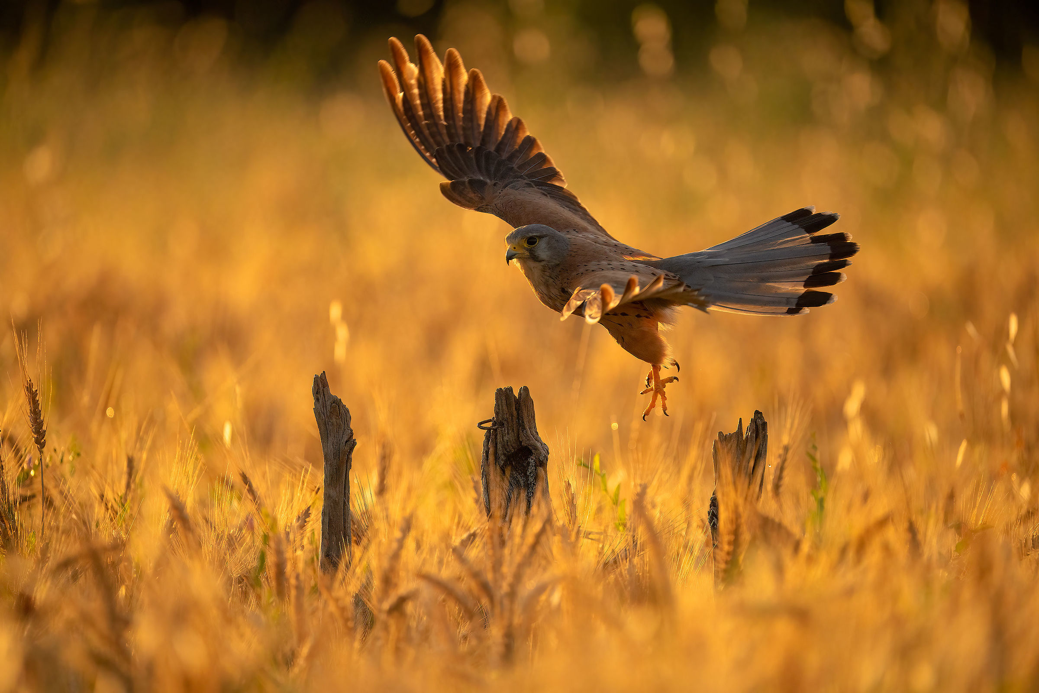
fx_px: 17315
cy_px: 346
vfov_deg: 2.3
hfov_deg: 3.4
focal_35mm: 600
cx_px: 520
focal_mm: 600
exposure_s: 1/4000
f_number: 6.3
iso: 3200
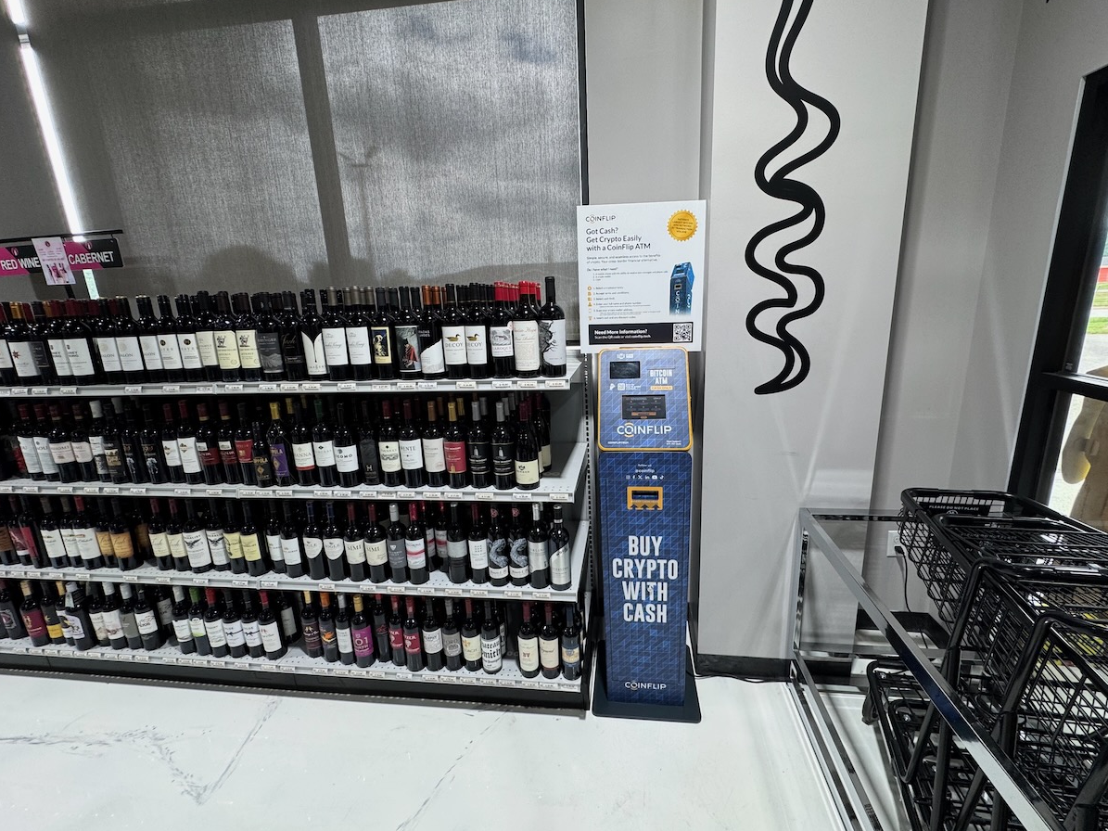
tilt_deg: -13.5
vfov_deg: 81.7
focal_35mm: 15
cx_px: 574
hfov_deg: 98.1
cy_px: 403
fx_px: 480
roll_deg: +2.5
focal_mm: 2.22
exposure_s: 1/120
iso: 100
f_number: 2.2
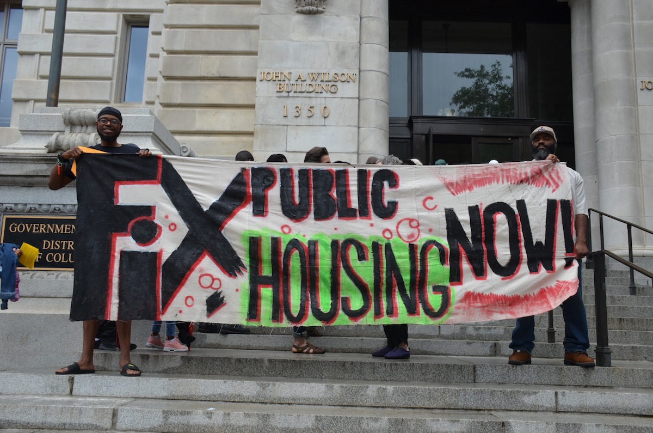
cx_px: 326
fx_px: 625
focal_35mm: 34
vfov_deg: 38.2
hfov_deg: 55.2
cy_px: 216
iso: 200
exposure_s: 1/200
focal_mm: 23
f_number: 7.1
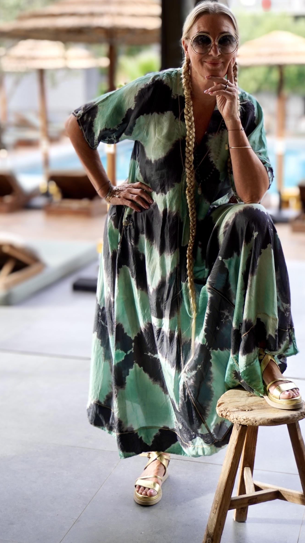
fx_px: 813
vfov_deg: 36.9
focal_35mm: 57
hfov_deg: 21.2
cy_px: 269
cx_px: 144
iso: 400
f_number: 5
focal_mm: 33
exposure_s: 1/160
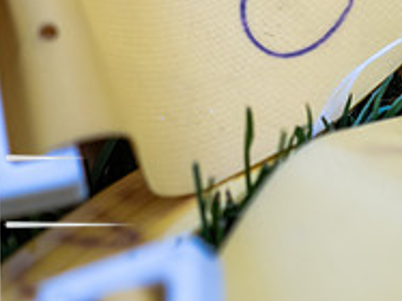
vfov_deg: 5.9
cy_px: -78
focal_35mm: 248
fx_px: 2878
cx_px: 509
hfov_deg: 7.9
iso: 500
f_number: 2.8
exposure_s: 1/200
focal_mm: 40
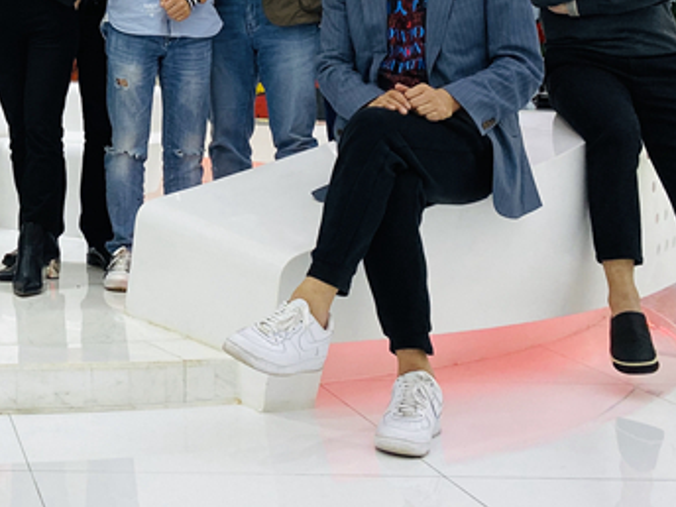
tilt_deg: +8.6
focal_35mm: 68
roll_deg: -1.3
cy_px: -146
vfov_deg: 19.9
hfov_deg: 26.1
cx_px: -90
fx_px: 1328
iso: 125
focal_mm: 4.25
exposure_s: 1/100
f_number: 1.8
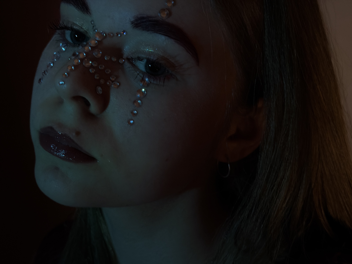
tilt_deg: -15.3
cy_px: 132
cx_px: 176
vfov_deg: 30.3
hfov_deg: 39.7
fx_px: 488
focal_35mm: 48
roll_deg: +8.8
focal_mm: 6.76
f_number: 1.78
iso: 320
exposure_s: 1/33
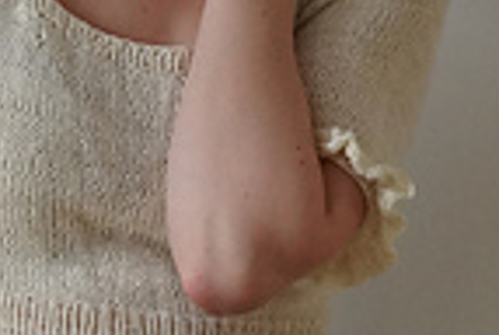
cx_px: 92
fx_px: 2792
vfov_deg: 6.8
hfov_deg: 10.2
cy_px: 408
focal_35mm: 201
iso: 3200
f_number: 2.2
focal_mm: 30
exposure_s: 1/800
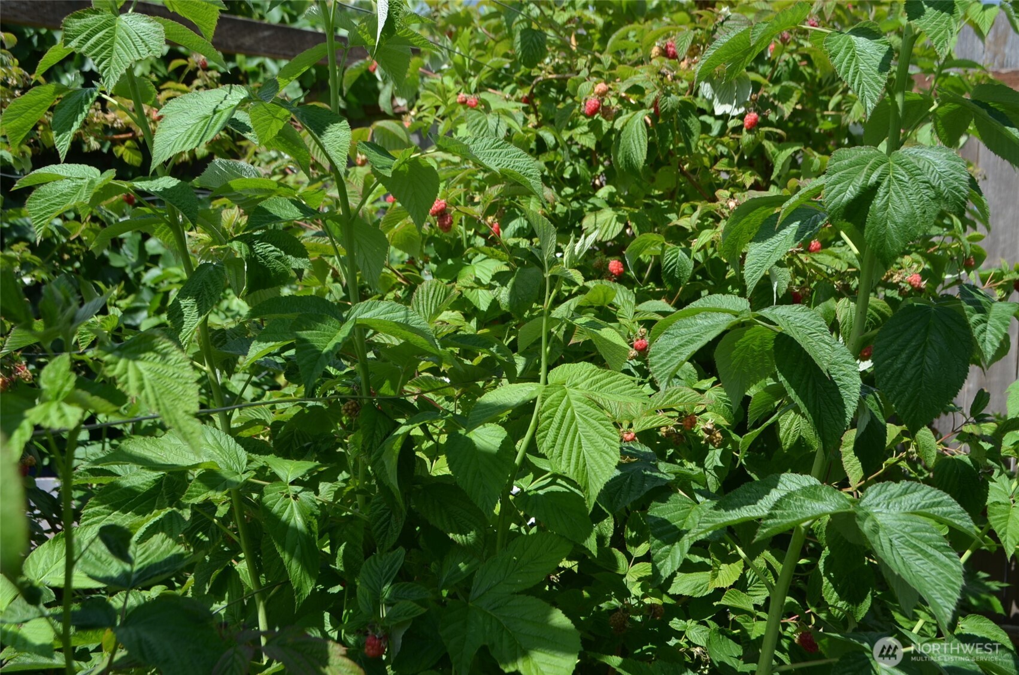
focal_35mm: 42
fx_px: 1186
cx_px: 510
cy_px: 338
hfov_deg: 46.5
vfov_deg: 31.8
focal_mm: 28
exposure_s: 1/250
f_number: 8
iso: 110
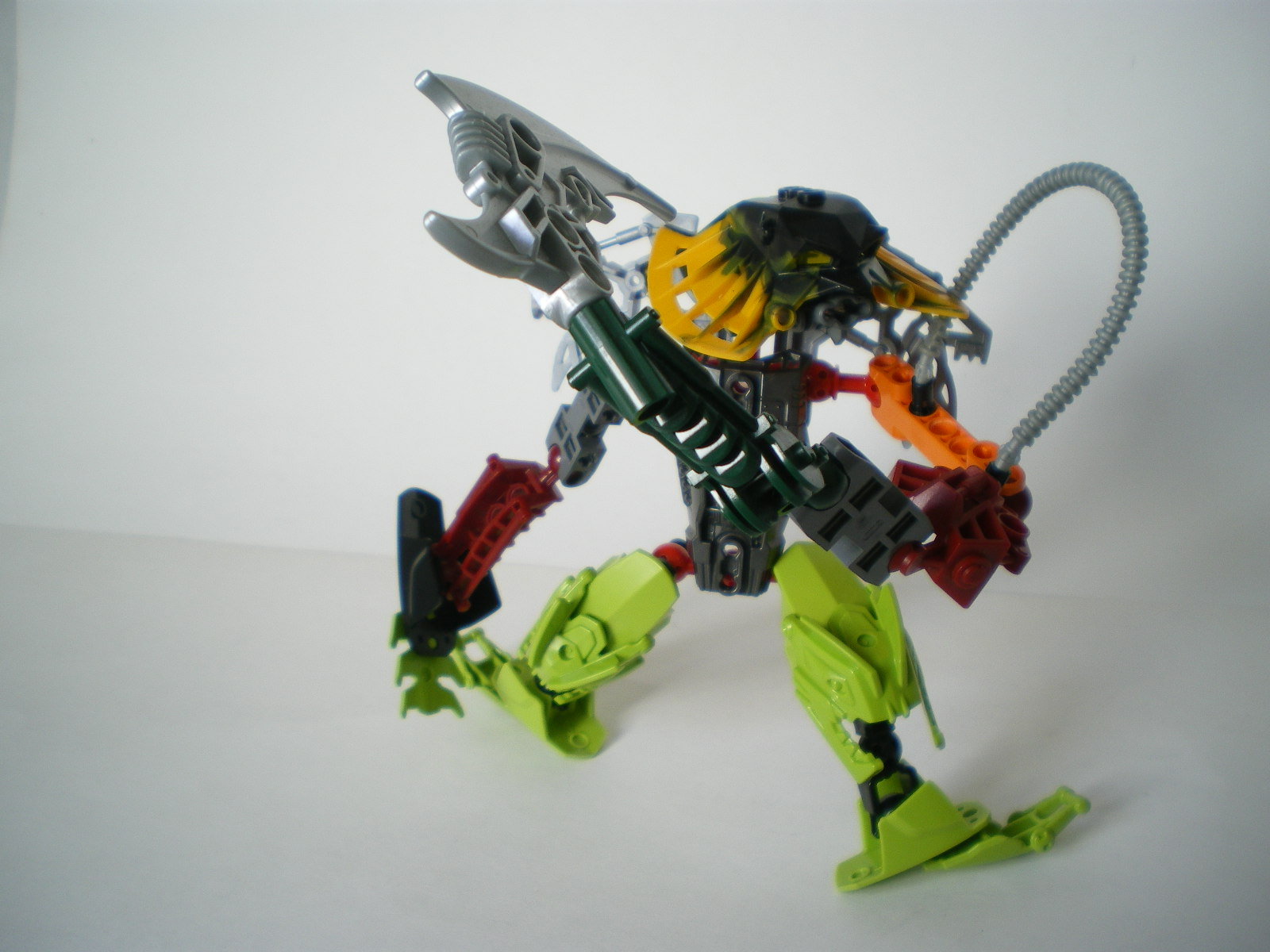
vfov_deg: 39.7
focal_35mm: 36
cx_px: 635
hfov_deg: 51.4
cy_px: 476
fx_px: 1321
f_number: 3.1
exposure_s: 1/50
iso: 80
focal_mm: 6.3
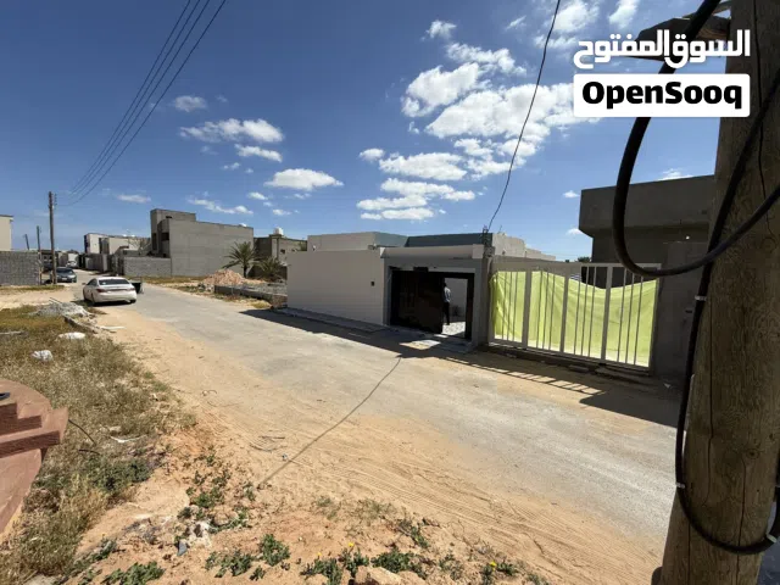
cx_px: 390
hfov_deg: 102.1
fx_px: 315
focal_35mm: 14
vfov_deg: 85.7
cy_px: 292
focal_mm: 2.22
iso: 50
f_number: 2.2
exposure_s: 1/3663
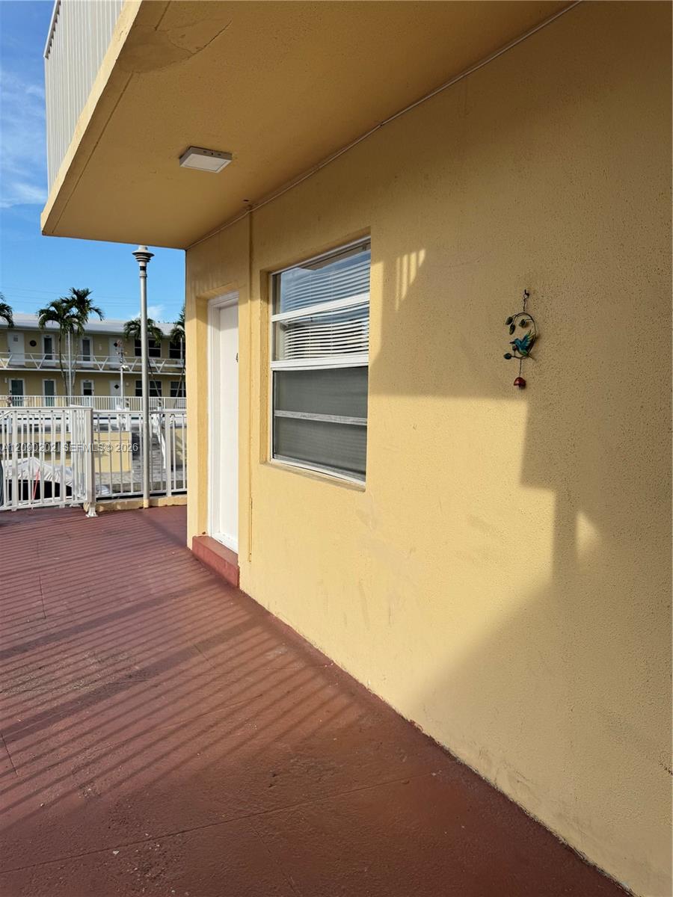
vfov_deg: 71.6
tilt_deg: -3.6
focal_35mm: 24
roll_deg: -2.1
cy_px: 448
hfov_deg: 56.8
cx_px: 336
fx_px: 622
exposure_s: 1/3247
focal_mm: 6.76
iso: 80
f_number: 1.78
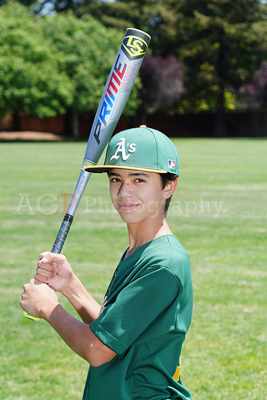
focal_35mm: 137
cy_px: 200
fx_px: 1523
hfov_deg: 10.0
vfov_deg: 15.0
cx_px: 134
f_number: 10
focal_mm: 137
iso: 200
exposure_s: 1/200
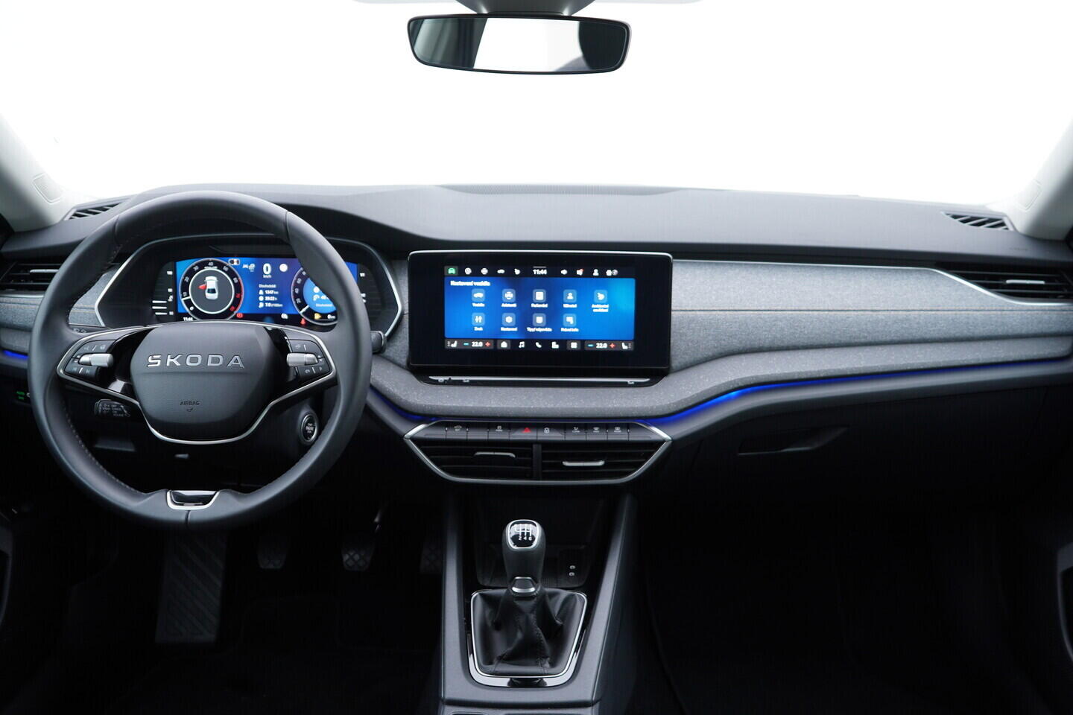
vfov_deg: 36.9
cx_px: 536
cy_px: 358
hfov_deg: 53.1
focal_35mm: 36
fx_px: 1073
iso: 200
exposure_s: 1/40
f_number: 2.8
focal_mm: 24
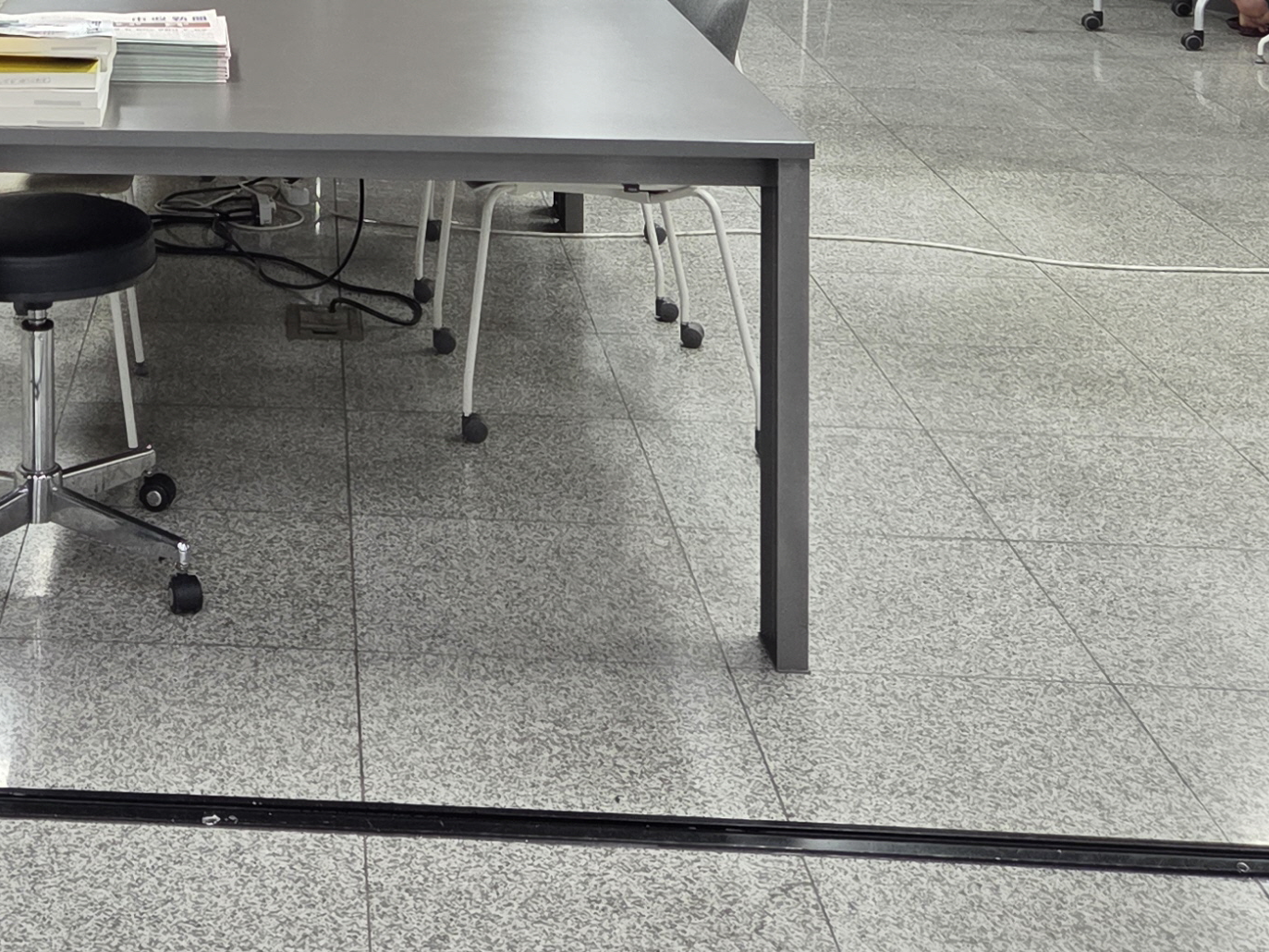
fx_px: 2456
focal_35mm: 67
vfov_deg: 20.1
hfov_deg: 27.9
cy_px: -292
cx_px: 128
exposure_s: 1/120
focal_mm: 5.4
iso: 160
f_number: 1.8
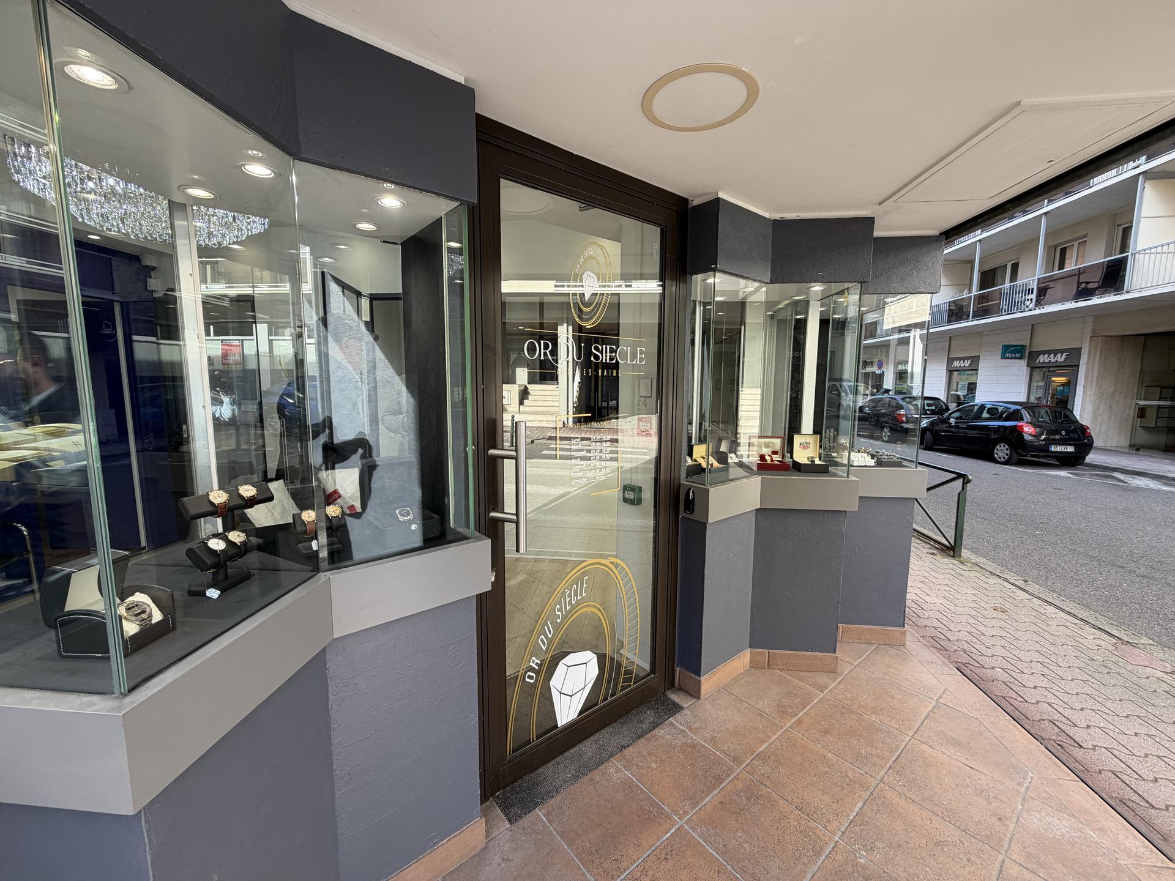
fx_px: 475
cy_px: 440
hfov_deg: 102.1
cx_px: 588
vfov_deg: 85.7
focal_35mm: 14
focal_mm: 2.22
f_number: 2.2
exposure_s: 1/121
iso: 64
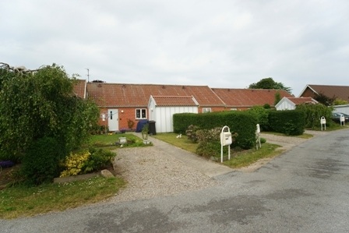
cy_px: 116
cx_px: 174
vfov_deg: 57.3
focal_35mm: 22
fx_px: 213
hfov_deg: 78.6
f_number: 11
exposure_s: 1/90
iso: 100
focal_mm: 22
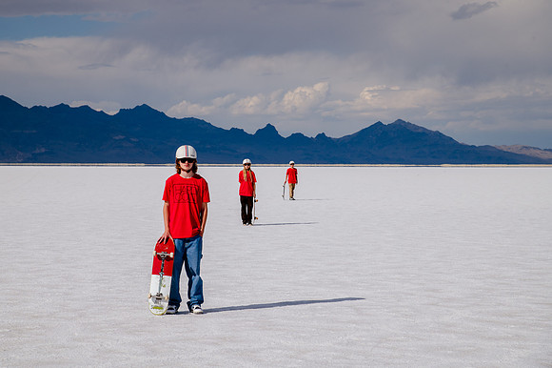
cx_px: 244
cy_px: 164
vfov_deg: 14.3
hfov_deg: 21.3
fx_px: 1465
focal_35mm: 96
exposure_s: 1/1250
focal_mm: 85
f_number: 10
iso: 250
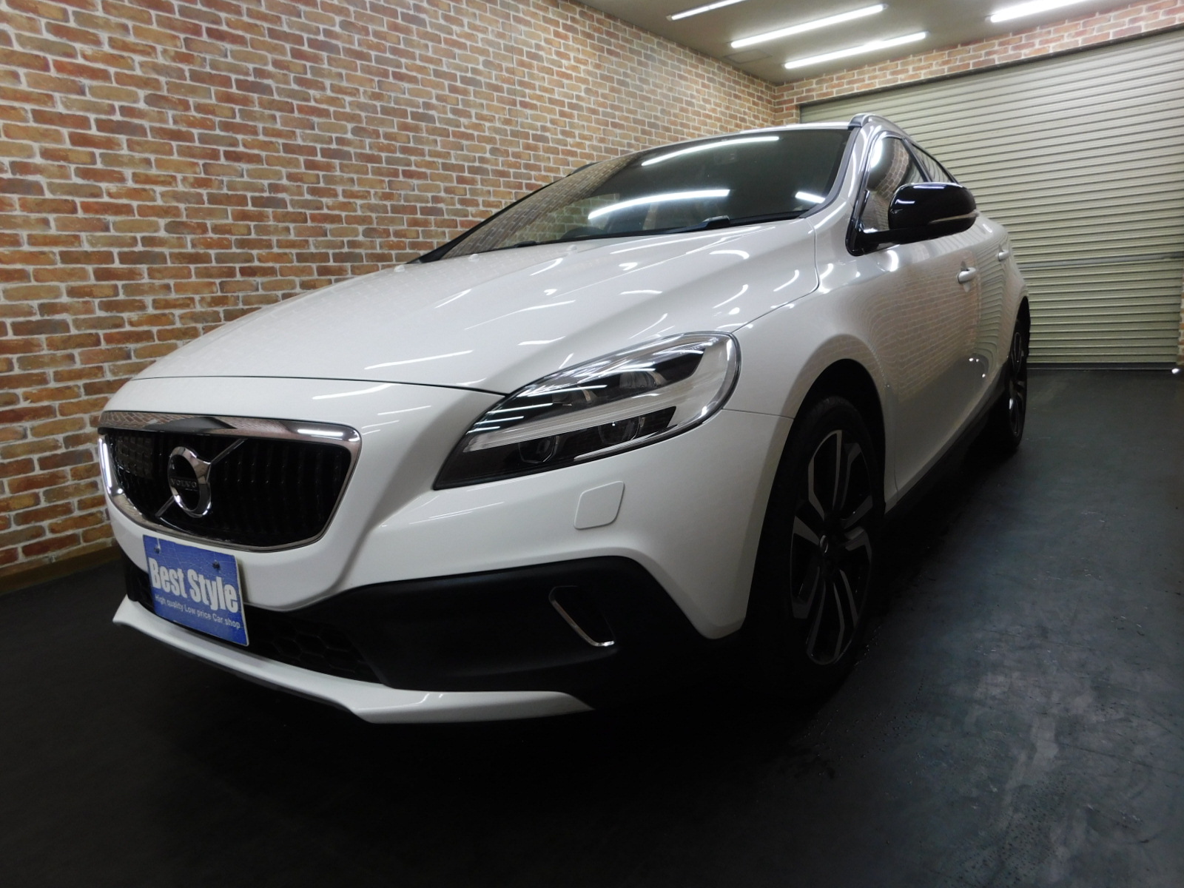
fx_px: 787
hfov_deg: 73.9
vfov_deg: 58.9
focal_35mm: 23
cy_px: 444
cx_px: 592
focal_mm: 4
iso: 125
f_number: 3
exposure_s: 1/40
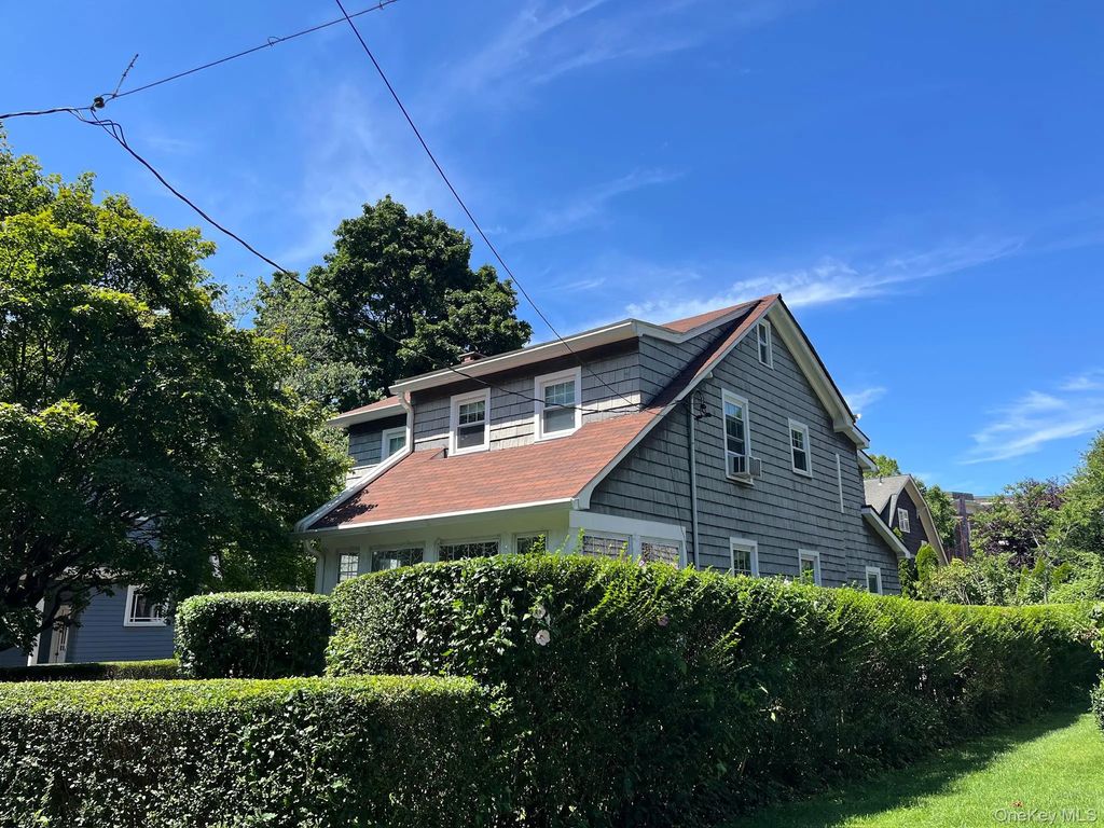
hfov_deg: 67.3
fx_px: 829
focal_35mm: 26
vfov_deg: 53.1
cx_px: 552
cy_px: 414
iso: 50
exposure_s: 1/1923
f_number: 1.6
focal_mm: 5.1
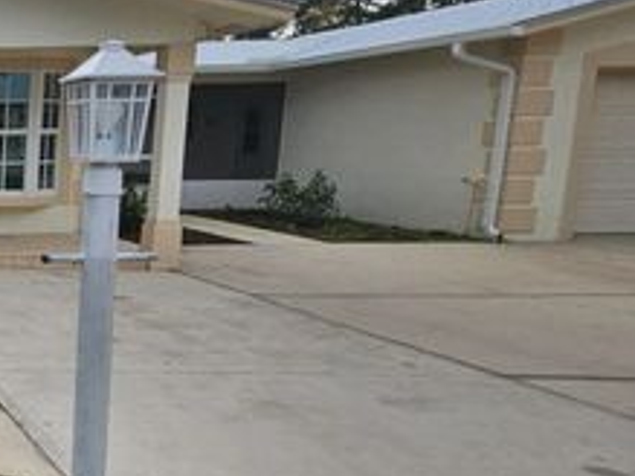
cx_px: -281
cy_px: 261
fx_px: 697
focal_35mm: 38
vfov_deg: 37.7
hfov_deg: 30.8
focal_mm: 2.2
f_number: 2.2
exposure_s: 1/1946
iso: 50
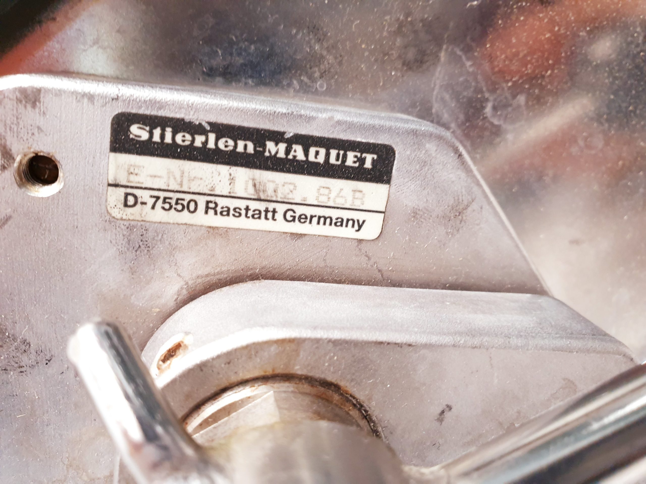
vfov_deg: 53.1
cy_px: 242
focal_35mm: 26
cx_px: 323
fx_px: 485
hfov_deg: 67.3
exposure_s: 1/50
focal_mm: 4.3
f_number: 2.4
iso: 250
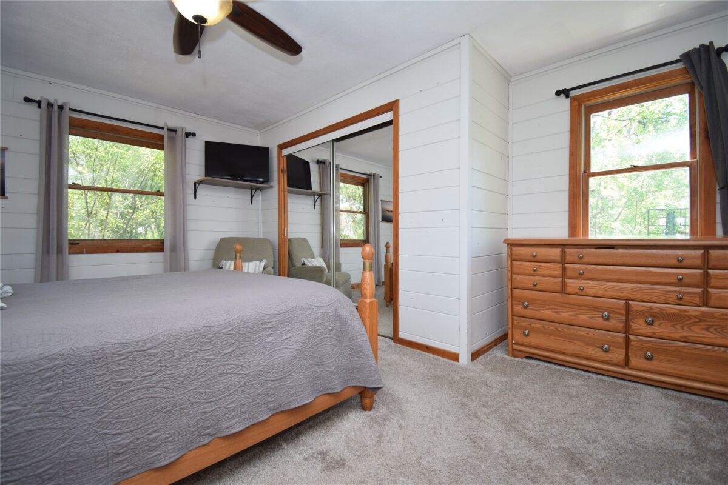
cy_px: 242
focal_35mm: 15
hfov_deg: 100.4
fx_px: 303
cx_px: 364
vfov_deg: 77.3
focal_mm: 10
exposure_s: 1/60
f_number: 4.5
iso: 400
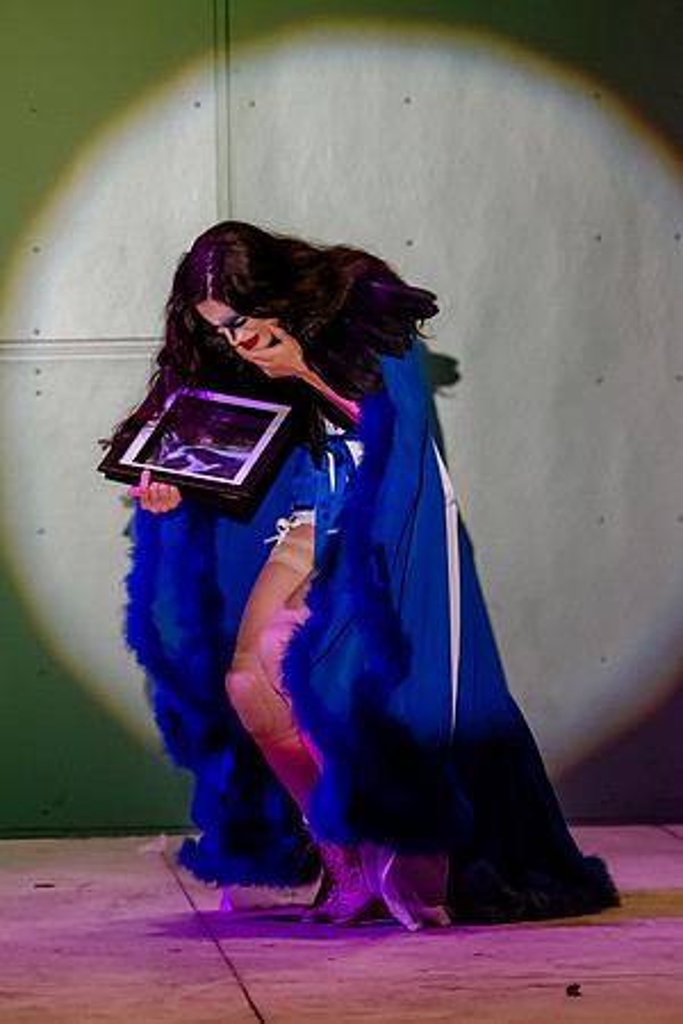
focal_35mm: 271
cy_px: 564
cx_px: 89
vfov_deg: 7.6
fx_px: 7702
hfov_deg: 5.1
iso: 2000
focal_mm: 130
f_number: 2.8
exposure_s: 1/400
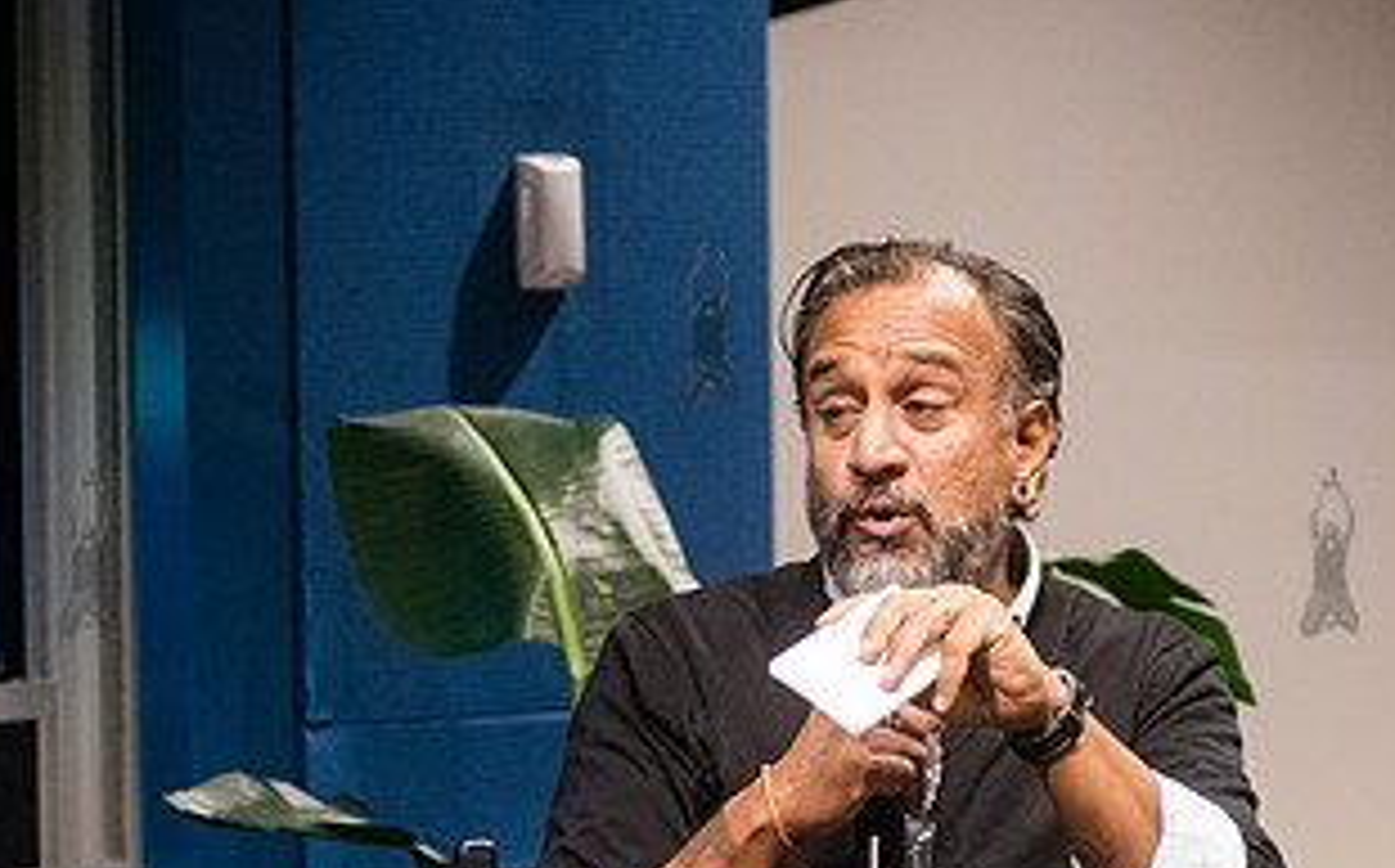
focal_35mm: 204
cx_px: 818
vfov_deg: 6.4
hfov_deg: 10.3
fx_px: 7747
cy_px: 632
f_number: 3.2
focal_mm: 86
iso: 6400
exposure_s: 1/250
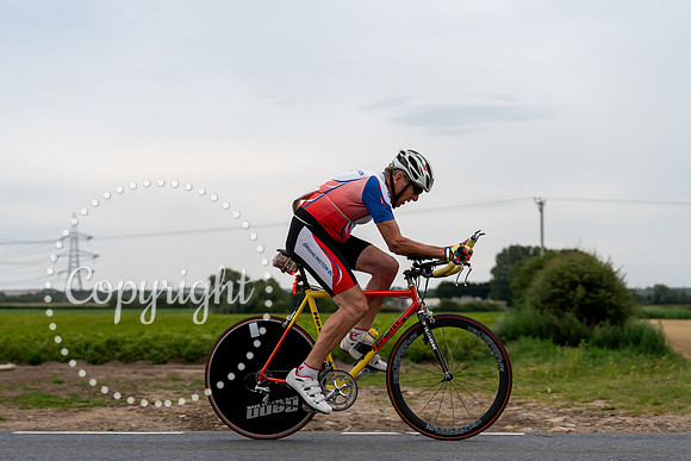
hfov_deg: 28.1
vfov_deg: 19.0
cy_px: 230
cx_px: 346
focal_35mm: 72
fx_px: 1379
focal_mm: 70
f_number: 3.5
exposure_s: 1/800
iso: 1600
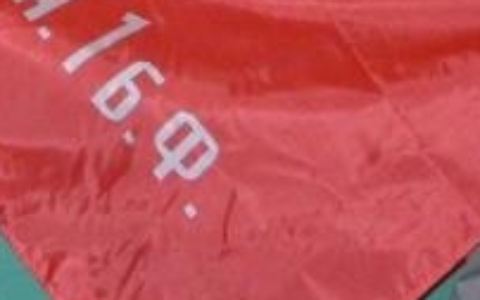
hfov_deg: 10.2
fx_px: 2602
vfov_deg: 6.2
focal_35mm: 199
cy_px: -471
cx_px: -273
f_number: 2.8
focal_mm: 6.3
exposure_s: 1/45
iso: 200
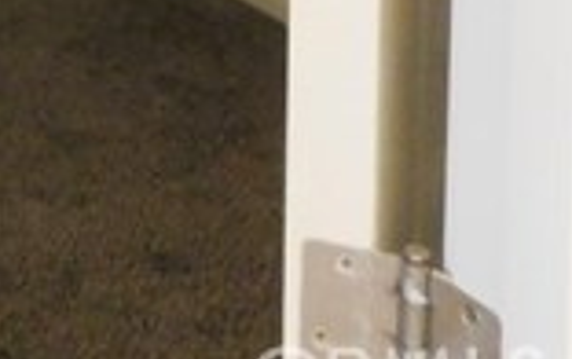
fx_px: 1561
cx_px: -422
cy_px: -447
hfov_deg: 17.4
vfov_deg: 11.3
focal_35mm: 100
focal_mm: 4
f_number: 3
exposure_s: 1/30
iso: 400
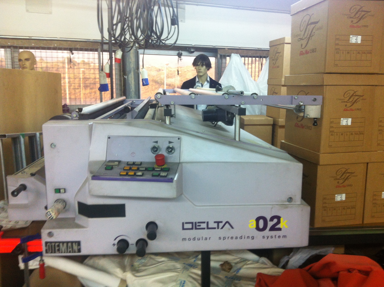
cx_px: 192
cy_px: 144
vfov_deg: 40.6
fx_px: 388
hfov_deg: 52.7
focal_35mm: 35
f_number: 2.8
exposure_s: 1/17
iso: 125
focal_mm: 3.85
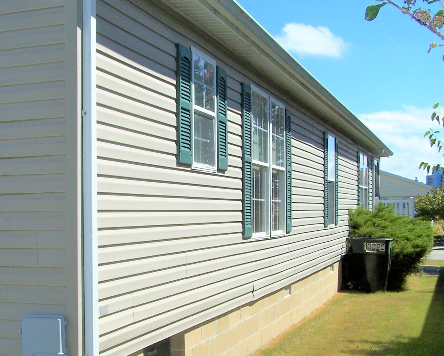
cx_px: 190
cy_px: 227
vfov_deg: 27.5
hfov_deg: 34.1
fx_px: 723
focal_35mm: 55
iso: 80
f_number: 5.6
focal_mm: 6.3
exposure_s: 1/500
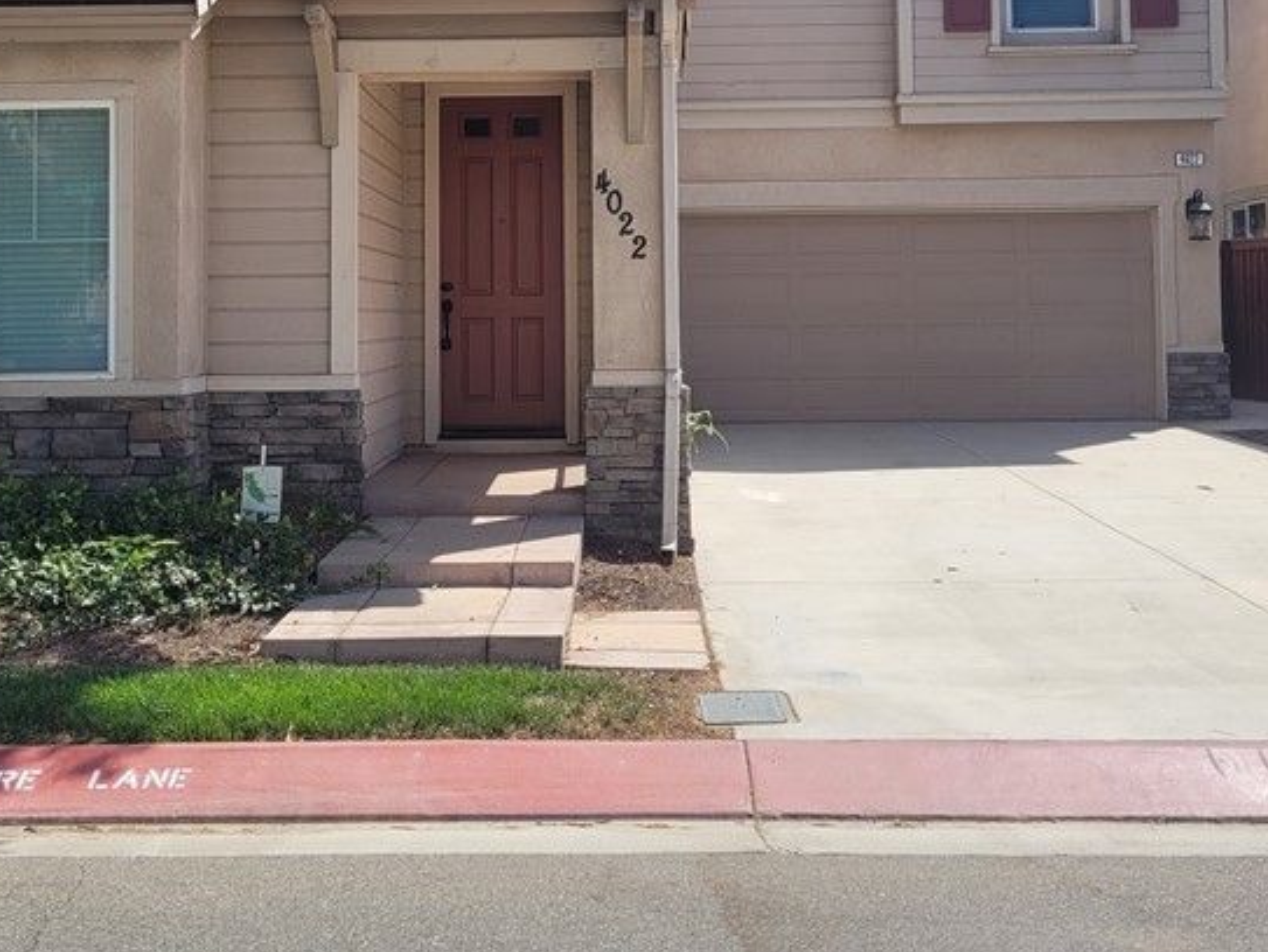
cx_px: 525
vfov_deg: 29.3
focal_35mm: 49
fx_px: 1796
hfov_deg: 38.8
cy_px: 243
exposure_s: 1/1973
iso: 40
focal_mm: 5.4
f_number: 1.8
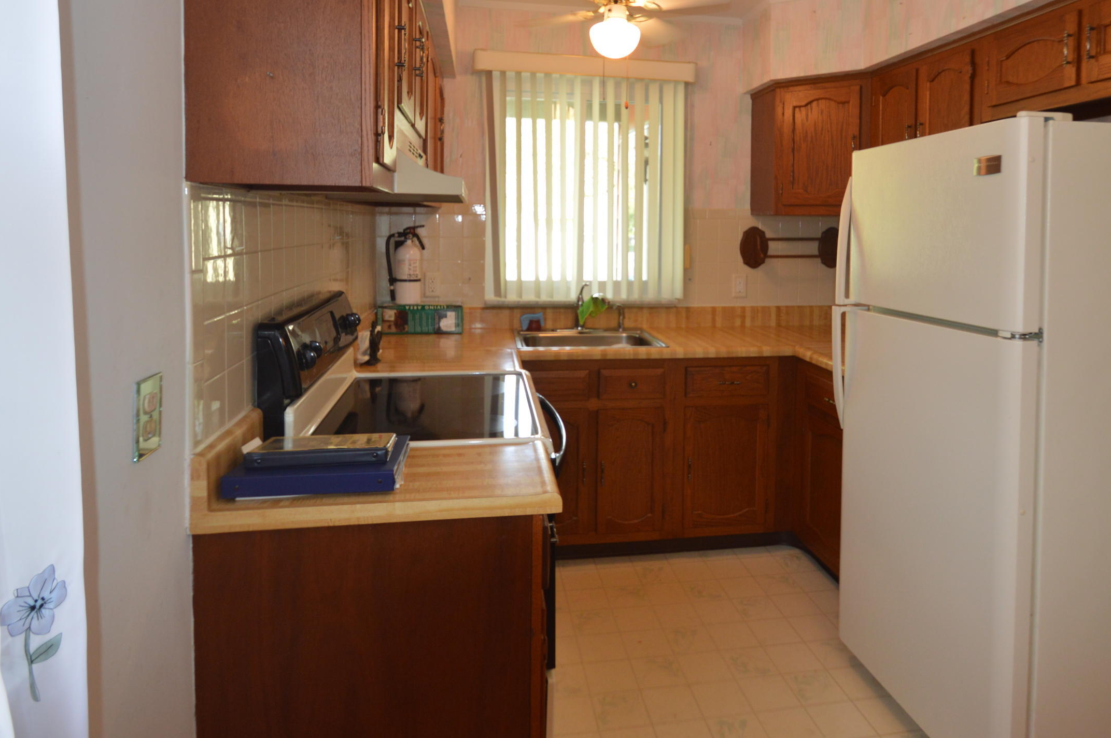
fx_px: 647
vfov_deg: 58.0
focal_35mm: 21
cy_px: 243
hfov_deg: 80.9
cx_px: 625
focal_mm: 10
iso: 400
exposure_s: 1/60
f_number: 4
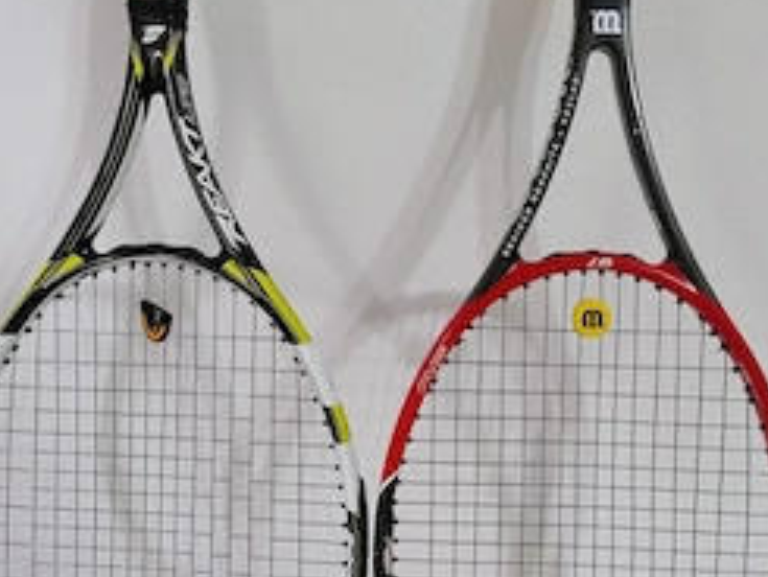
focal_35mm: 39
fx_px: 866
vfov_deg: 36.8
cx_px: 367
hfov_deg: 47.8
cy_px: 279
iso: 903
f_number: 1.8
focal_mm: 5.56
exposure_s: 1/33.3
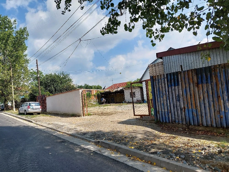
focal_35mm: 24
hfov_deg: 71.6
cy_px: 86
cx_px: 114
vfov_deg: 56.8
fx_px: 159
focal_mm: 5.23
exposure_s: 1/1429
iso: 40
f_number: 1.8
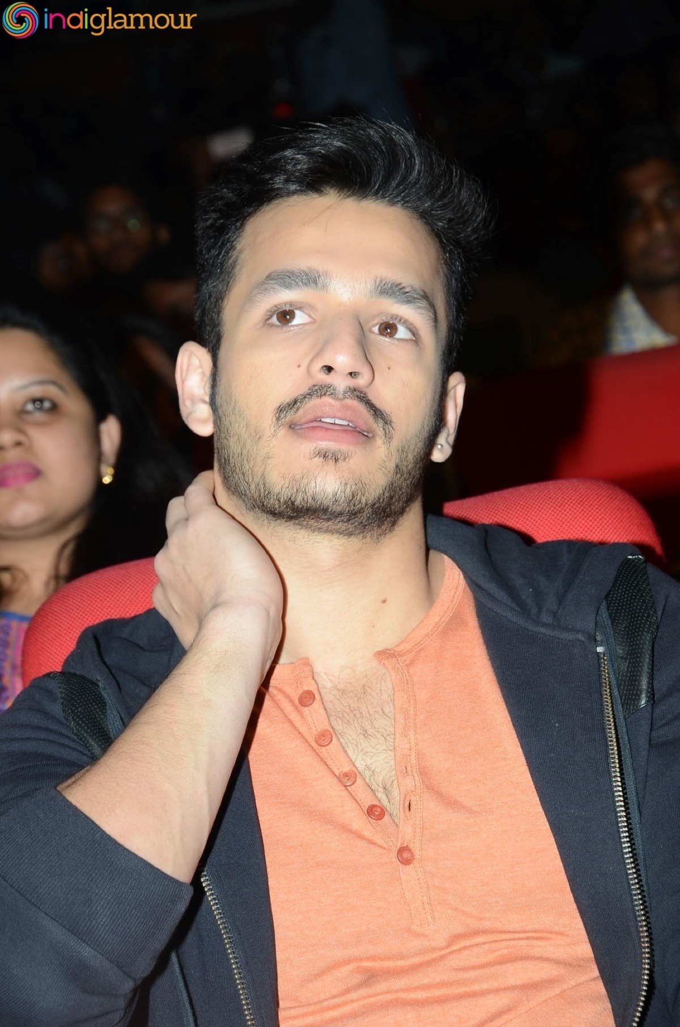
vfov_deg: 15.2
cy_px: 514
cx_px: 340
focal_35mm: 135
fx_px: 3844
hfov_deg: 10.1
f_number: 6.3
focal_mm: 90
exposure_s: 1/125
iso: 250
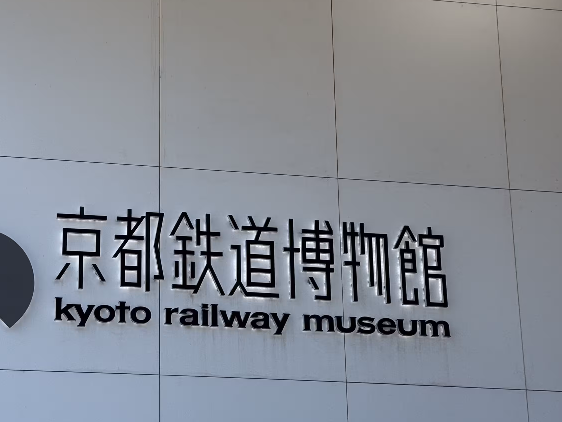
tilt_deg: +17.0
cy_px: 188
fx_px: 1396
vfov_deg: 17.2
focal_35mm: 86
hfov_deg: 22.6
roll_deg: -0.9
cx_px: 151
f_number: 1.78
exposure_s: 1/2146
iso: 64
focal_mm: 6.76
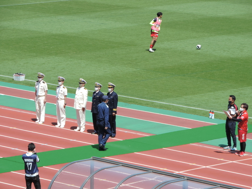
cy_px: 94
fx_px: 1638
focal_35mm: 225
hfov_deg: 8.8
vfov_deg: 6.6
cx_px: 126
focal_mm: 40.1
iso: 80
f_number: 4.6
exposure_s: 1/400
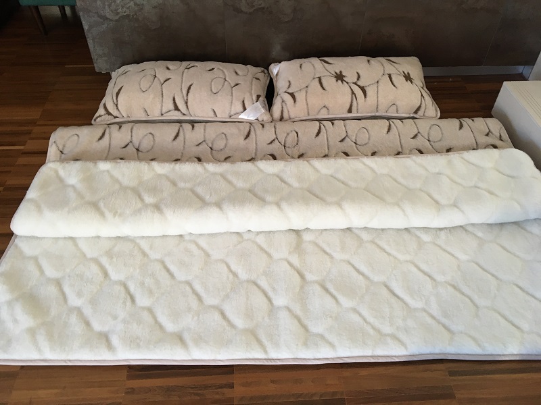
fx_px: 453
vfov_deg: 48.2
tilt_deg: -46.7
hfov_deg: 61.7
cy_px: 202
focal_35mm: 29
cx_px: 270
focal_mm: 4.15
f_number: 2.2
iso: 100
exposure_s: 1/33
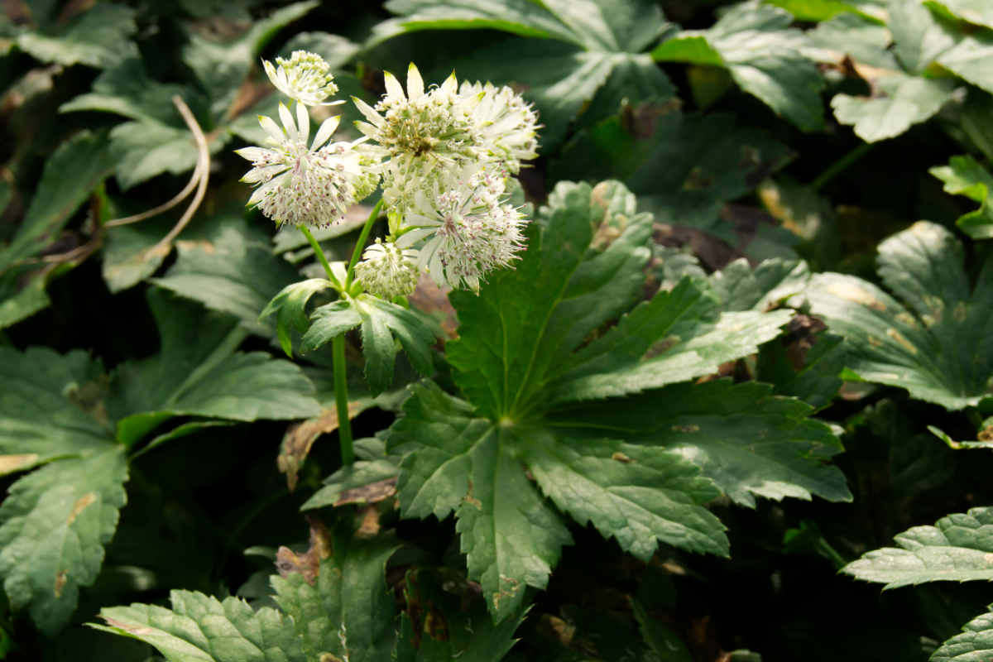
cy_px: 331
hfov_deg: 24.6
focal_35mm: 82
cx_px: 496
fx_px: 2275
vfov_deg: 16.6
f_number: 13
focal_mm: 55
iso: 640
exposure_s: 1/100
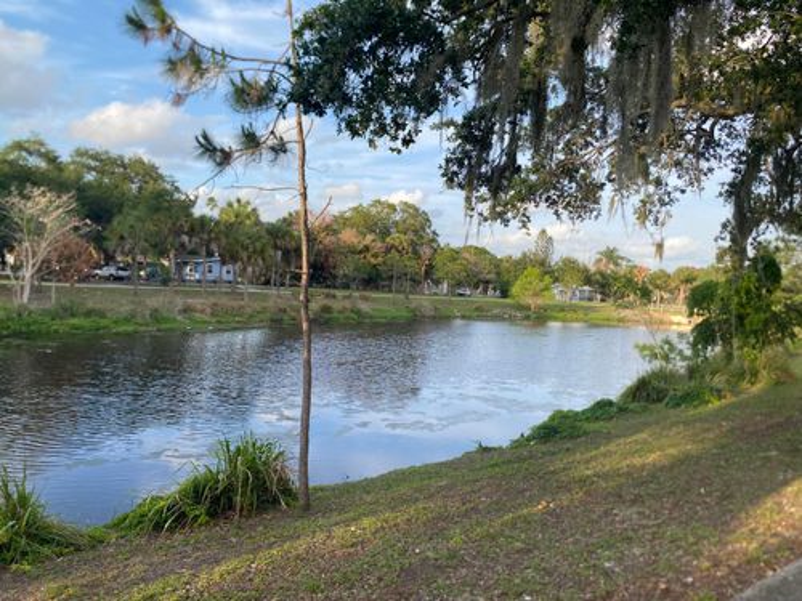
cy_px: 300
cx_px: 401
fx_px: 602
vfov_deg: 53.1
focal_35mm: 26
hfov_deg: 67.3
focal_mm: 4.25
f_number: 1.8
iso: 32
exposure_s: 1/839
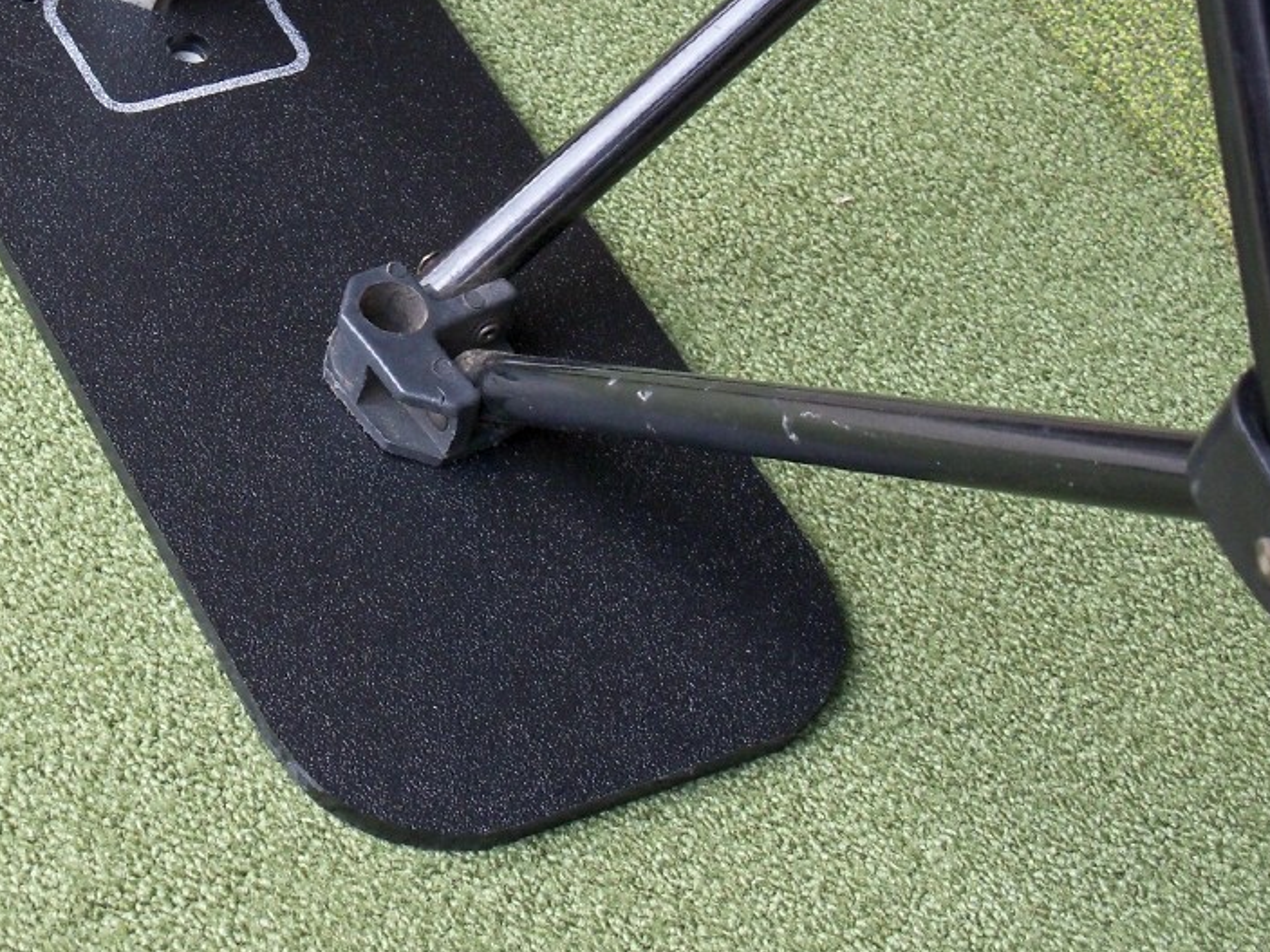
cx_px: 394
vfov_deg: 17.1
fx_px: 3155
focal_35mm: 86
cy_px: 387
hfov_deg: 22.6
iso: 250
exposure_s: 1/40
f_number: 4
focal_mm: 10.5
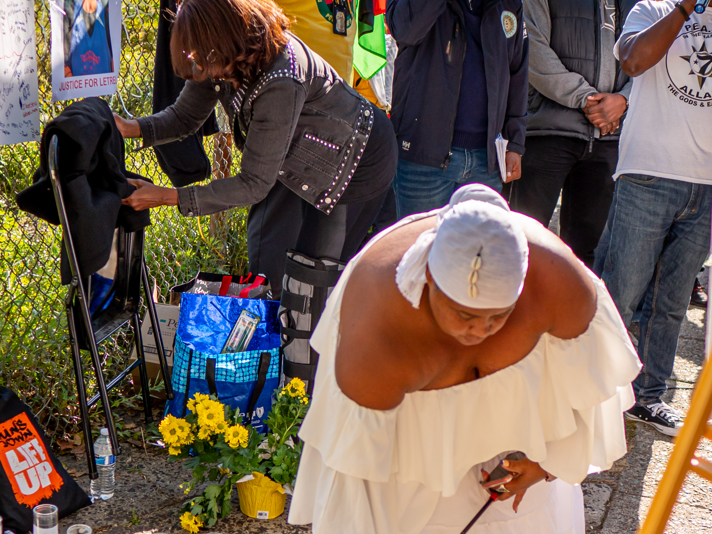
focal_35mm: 57
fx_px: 1173
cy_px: 380
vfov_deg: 25.4
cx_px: 310
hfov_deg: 33.7
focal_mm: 16
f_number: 1.6
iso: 160
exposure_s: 1/2500
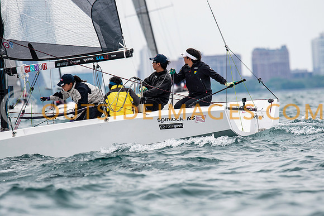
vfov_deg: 3.1
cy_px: 108
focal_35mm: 450
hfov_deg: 4.6
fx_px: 4054
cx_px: 162
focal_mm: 300
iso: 400
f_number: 5.6
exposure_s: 1/1600
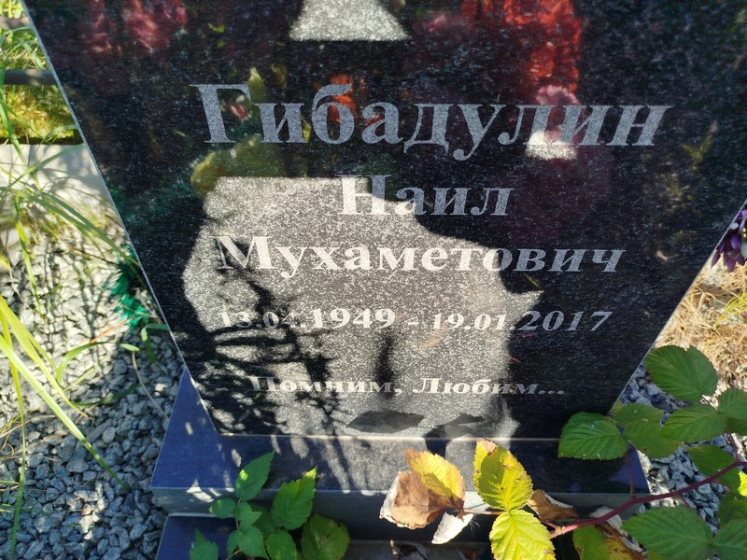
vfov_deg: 56.8
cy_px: 280
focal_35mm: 24
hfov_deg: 71.6
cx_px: 374
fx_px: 518
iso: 50
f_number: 1.7
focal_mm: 5.31
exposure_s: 1/331
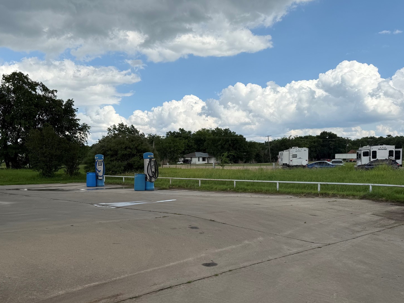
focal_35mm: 34
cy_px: 188
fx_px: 397
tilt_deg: -3.7
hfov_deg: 53.6
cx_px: 165
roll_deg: +0.7
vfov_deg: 41.5
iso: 80
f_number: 1.78
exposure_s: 1/3759
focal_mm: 6.76
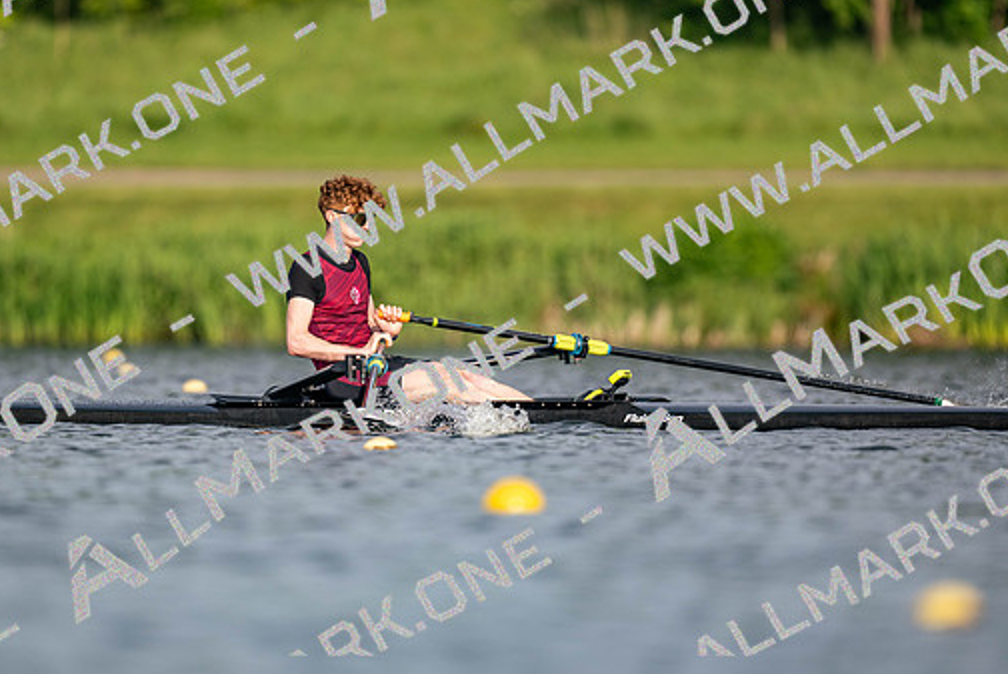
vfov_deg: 2.0
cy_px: 313
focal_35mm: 690
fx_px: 19336
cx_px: 474
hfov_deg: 3.0
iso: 320
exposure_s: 1/2500
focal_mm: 600
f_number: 4
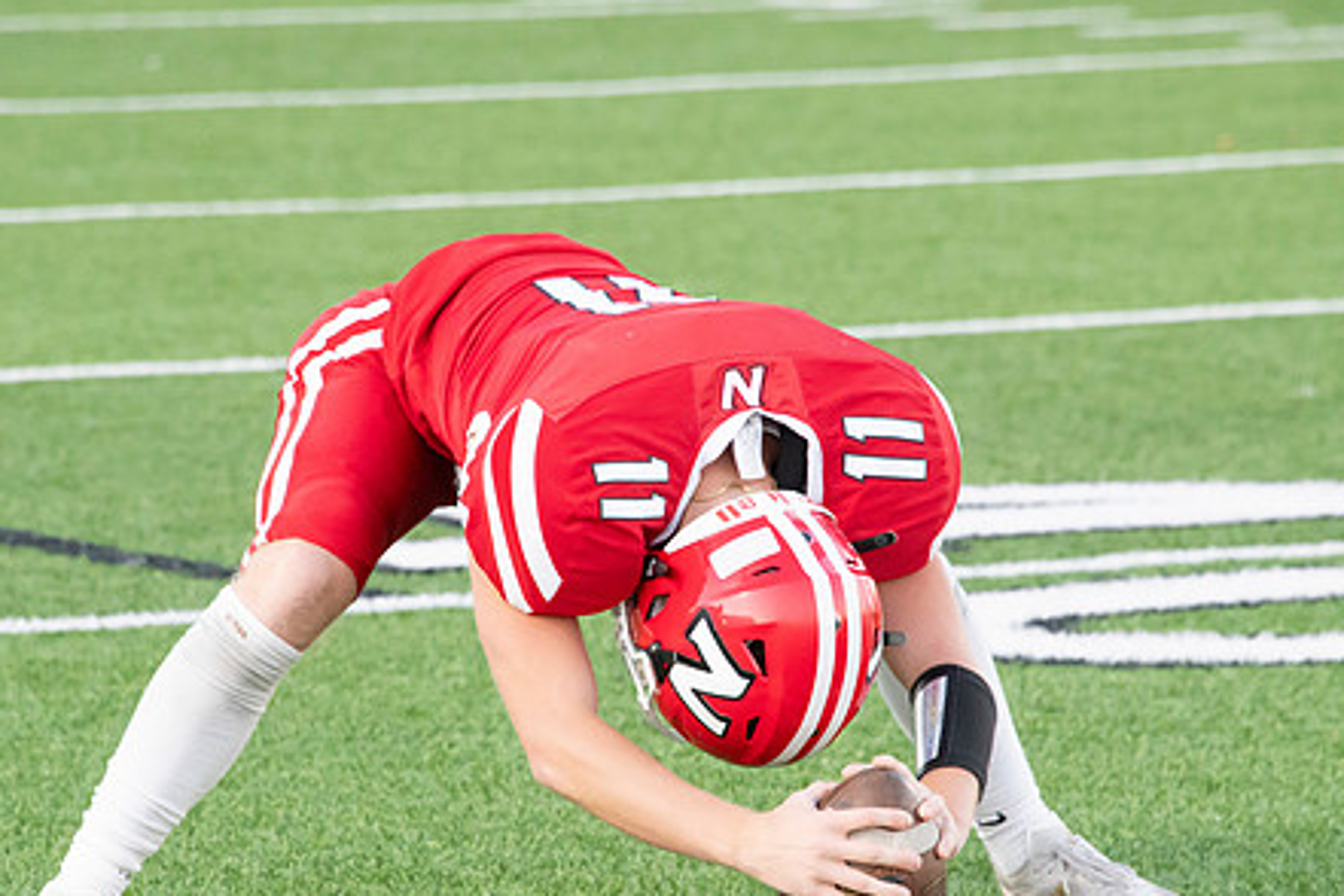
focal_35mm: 395
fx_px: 14746
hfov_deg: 5.2
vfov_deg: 3.5
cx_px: 613
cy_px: 523
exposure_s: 1/400
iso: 8000
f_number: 9
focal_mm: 300
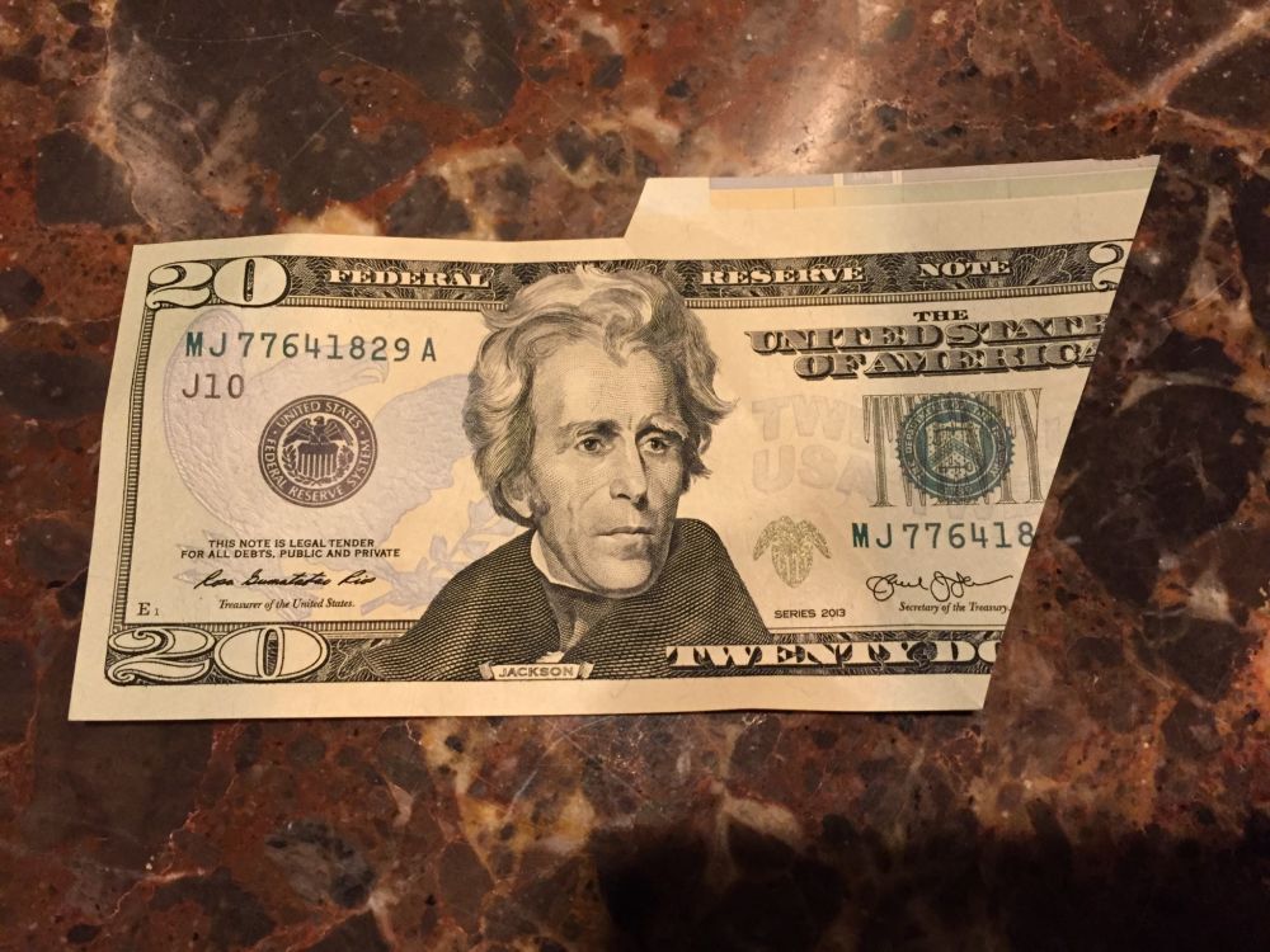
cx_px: 635
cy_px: 476
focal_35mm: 29
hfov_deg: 61.7
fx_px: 1064
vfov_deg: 48.2
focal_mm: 4.15
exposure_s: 1/30
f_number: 2.2
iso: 200
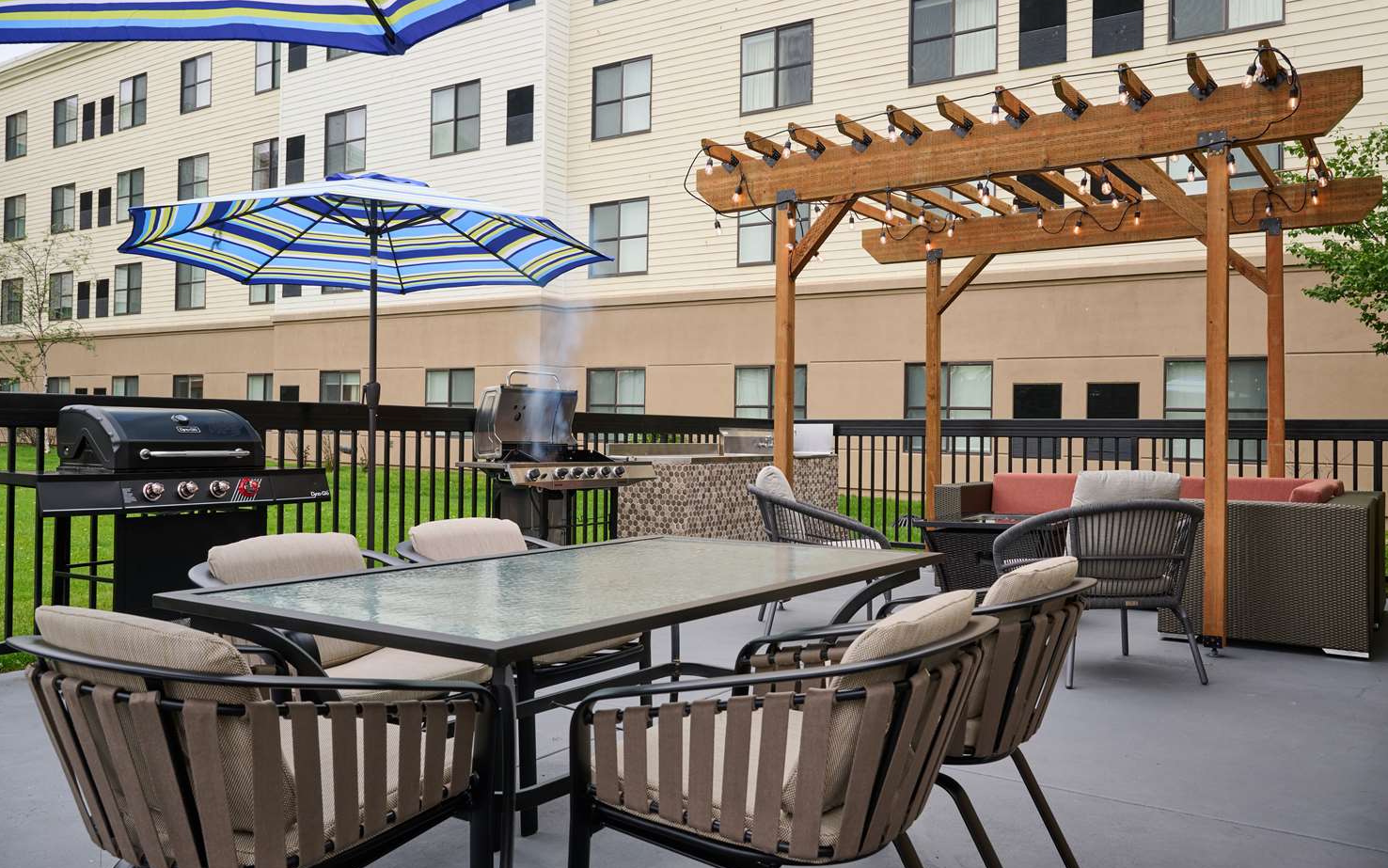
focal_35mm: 29
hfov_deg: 64.6
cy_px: 410
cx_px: 688
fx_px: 1097
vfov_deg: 43.1
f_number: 9
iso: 64
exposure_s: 1/13
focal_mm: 28
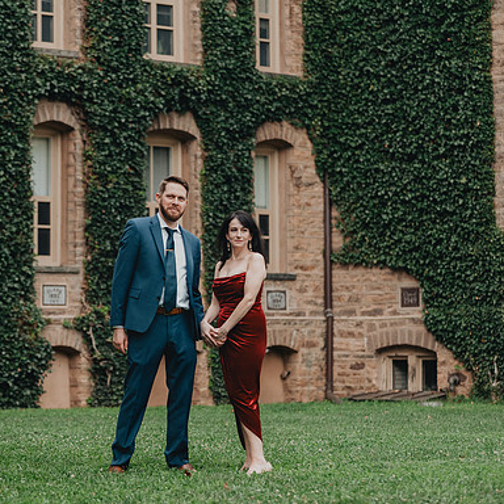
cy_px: 244
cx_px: 185
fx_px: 1977
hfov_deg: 14.5
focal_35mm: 120
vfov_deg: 14.5
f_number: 2.8
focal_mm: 86
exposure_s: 1/800
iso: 800
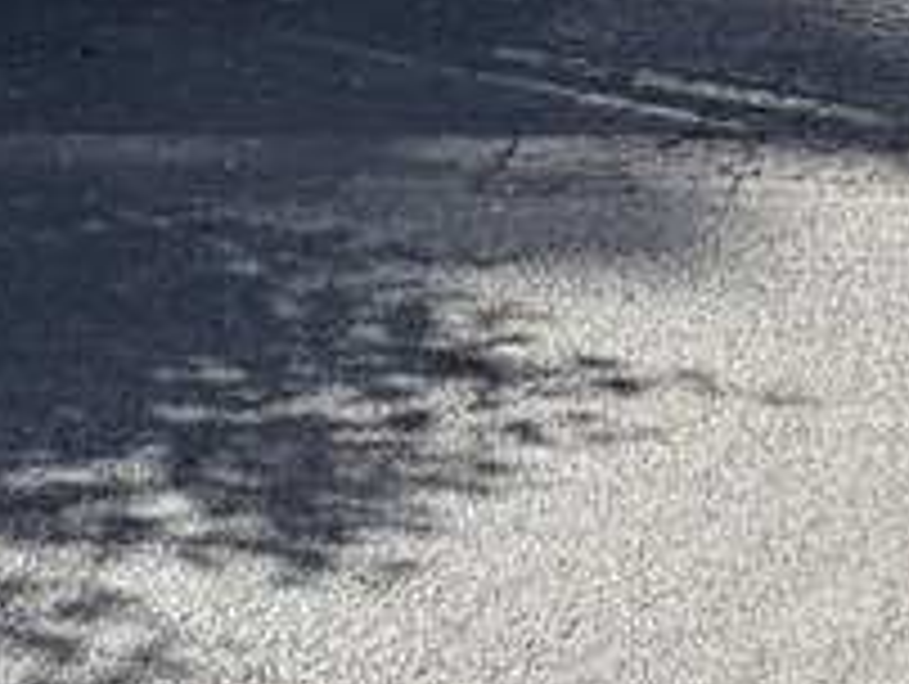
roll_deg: -0.3
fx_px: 4496
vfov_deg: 8.5
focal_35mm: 171
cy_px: -418
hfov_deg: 10.5
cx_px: 1917
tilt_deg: -5.6
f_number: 1.78
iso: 100
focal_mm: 6.76
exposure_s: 1/1437
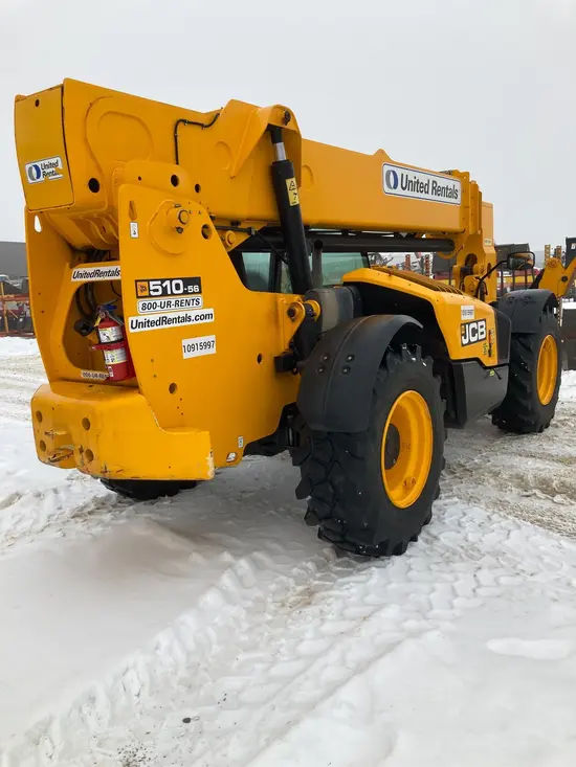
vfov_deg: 63.4
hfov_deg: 49.8
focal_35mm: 28
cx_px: 288
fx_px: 621
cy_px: 384
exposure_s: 1/149
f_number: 1.8
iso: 20
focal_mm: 3.99
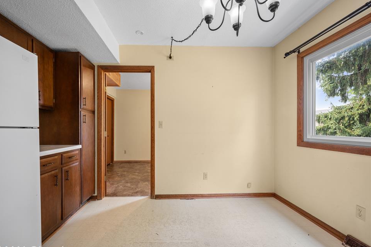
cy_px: 128
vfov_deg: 77.2
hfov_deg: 100.3
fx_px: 154
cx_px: 173
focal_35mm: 15
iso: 100
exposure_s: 1/1.67
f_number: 11
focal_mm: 14
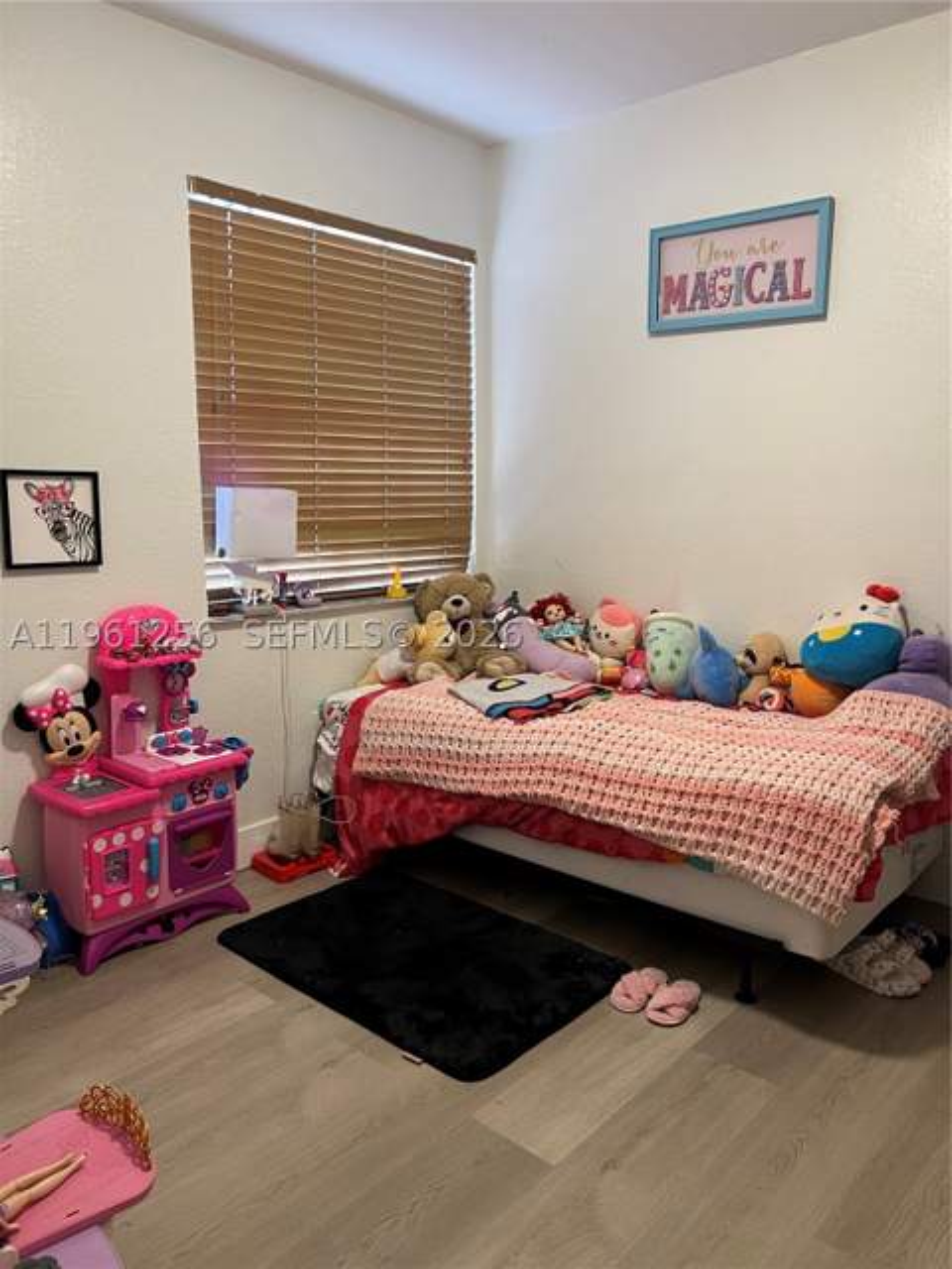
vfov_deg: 67.3
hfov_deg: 53.1
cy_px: 634
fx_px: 953
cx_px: 476
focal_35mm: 26
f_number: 1.5
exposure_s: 1/60
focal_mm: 5.7
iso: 200
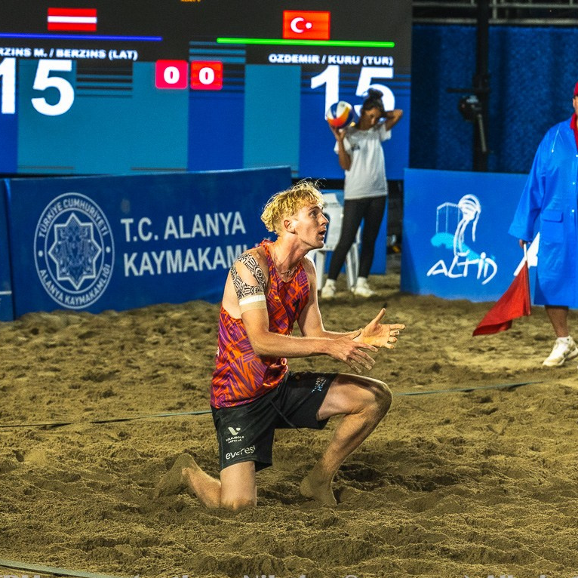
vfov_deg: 9.9
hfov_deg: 9.9
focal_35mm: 176
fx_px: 3325
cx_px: 411
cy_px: 286
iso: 1600
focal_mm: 83
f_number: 3.5
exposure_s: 1/2000
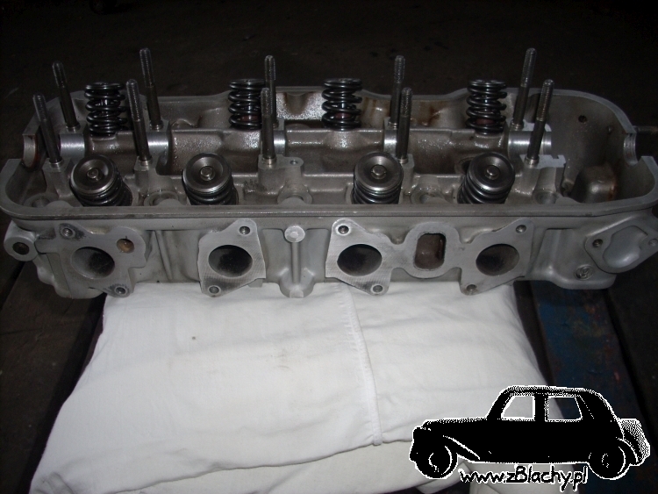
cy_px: 247
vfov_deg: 38.7
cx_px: 329
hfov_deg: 50.1
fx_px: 704
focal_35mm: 37
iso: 64
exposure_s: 1/60
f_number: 2.8
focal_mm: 6.2
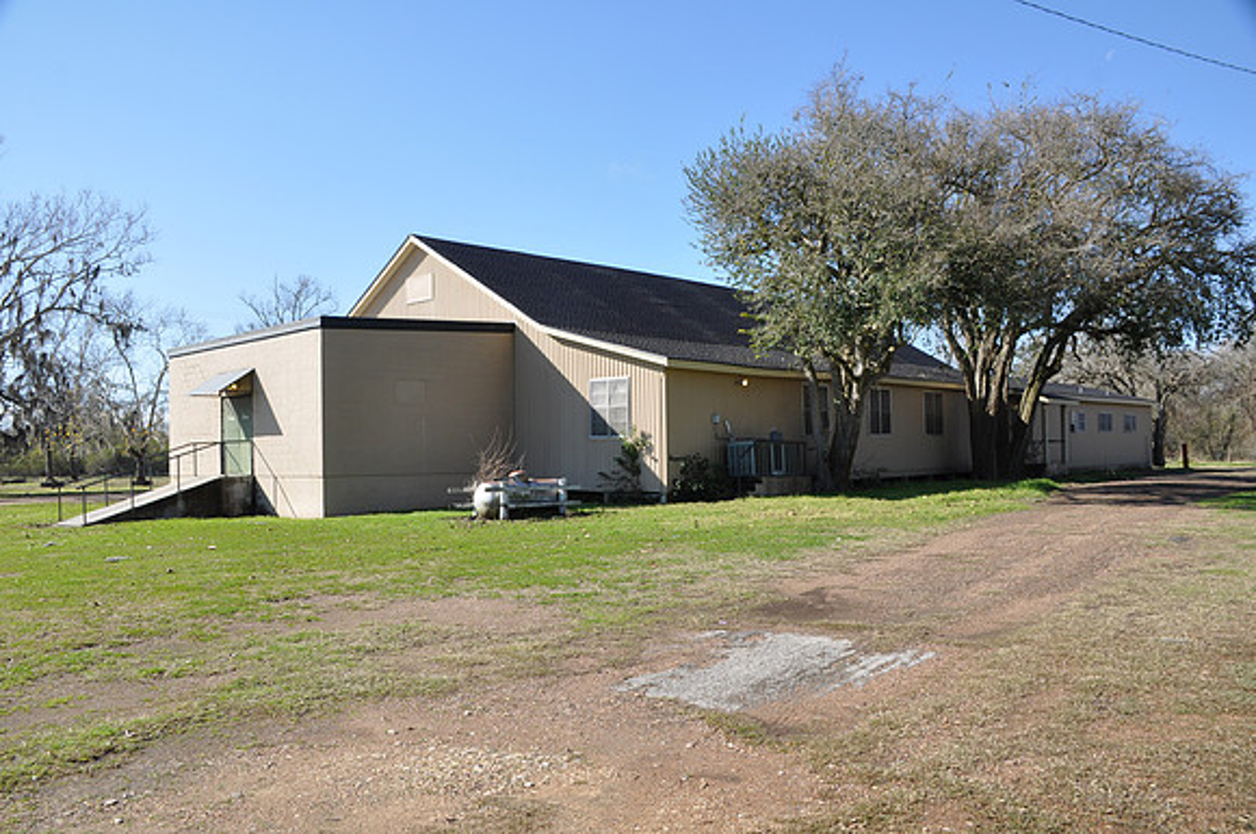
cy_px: 417
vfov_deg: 43.5
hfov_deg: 62.0
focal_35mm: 30
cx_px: 628
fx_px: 1045
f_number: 10
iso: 200
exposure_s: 1/125
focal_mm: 20
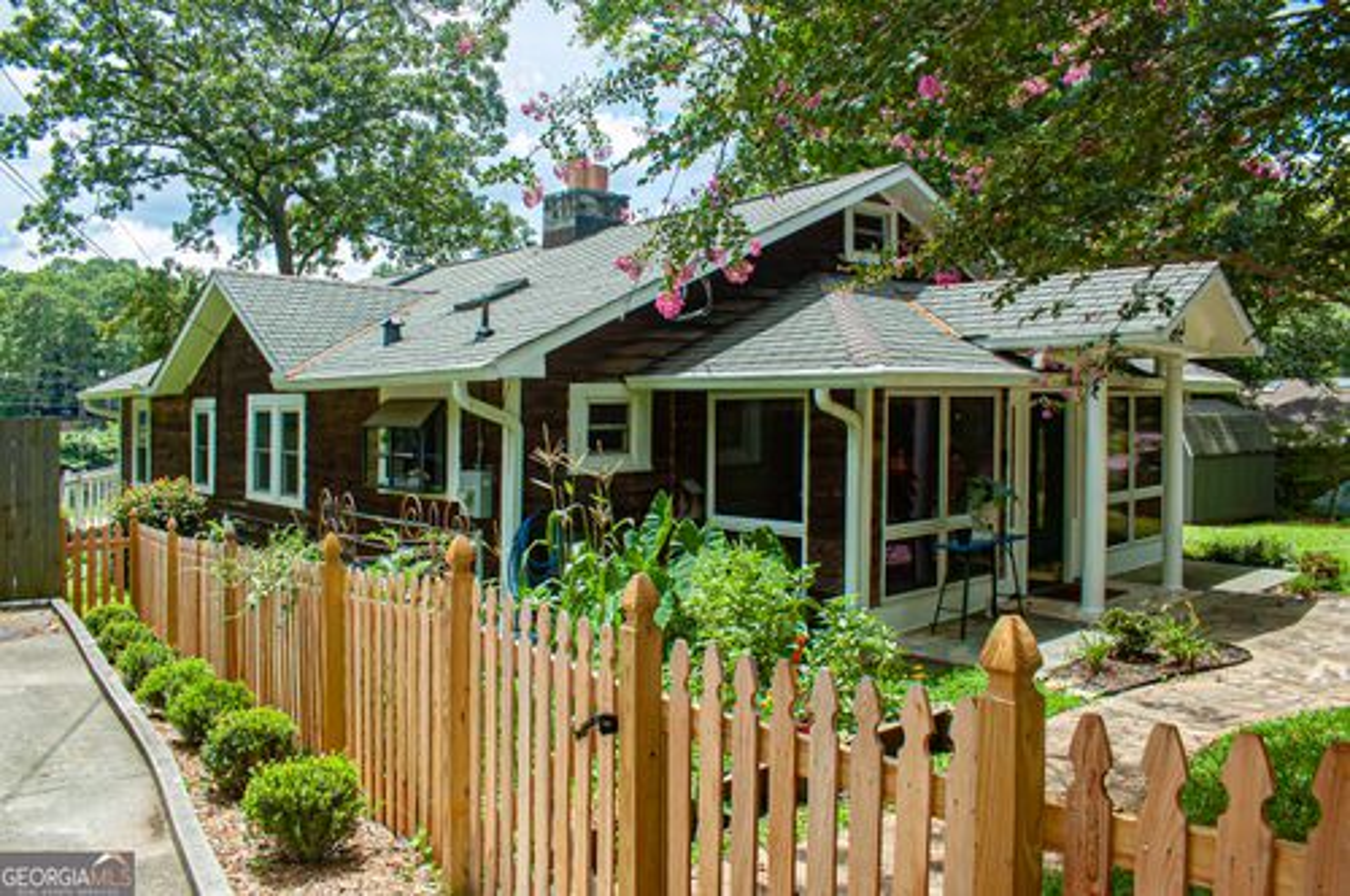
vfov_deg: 47.8
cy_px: 448
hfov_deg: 67.4
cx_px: 675
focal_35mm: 27
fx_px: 1011
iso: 200
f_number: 8
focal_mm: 18
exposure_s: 1/90
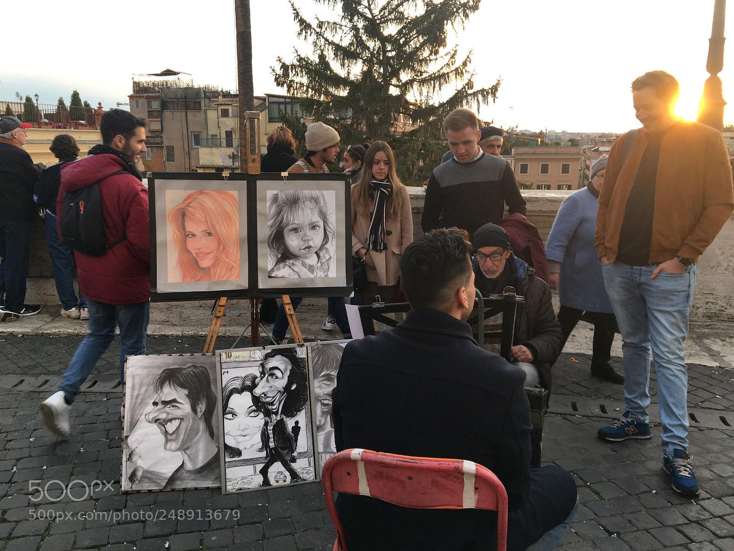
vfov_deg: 48.2
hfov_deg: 61.7
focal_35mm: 29
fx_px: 615
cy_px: 276
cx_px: 367
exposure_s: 1/100
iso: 32
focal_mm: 4.15
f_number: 2.2
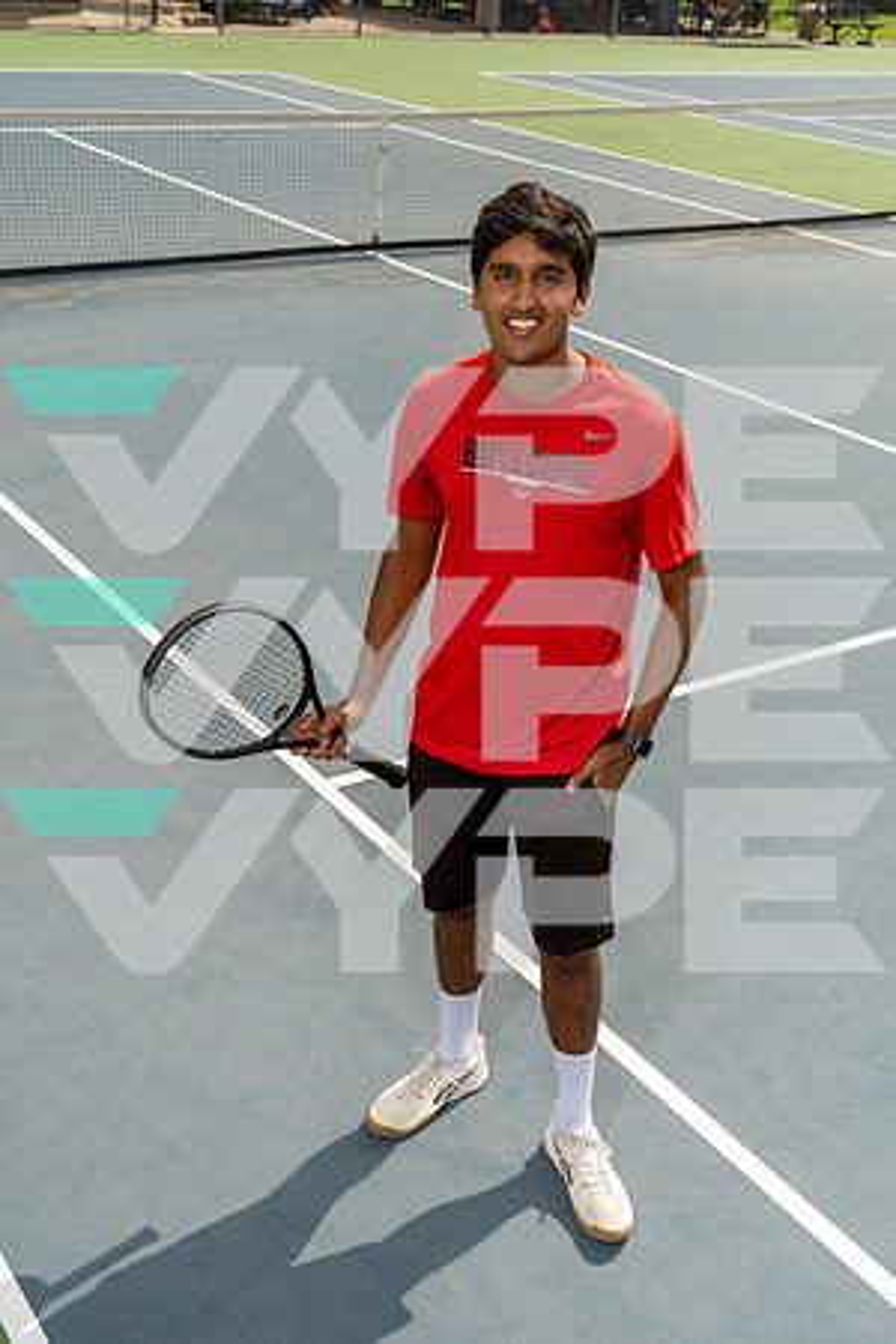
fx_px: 1531
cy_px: 672
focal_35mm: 41
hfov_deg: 32.6
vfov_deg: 47.4
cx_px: 448
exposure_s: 1/250
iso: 100
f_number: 8
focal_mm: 41
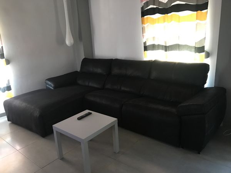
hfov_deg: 63.4
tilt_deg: -16.1
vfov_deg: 49.7
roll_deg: +2.8
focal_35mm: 28
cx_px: 116
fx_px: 187
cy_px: 86
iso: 100
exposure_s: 1/17
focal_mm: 3.99
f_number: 1.8
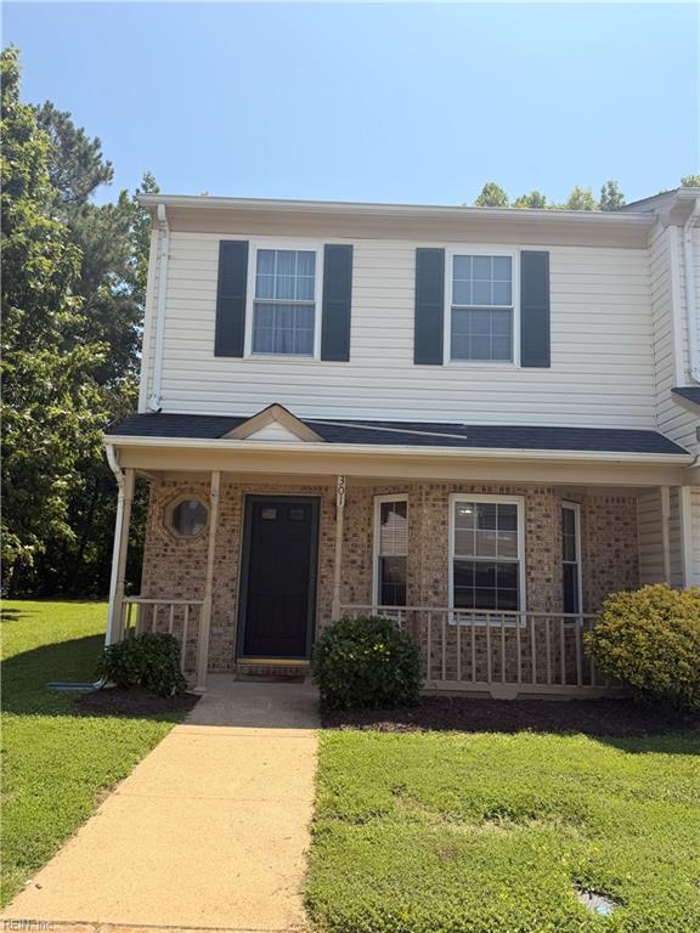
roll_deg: -2.2
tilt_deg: +8.9
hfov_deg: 56.8
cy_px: 466
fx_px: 647
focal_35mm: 24
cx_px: 350
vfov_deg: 71.6
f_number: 1.78
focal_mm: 6.76
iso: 80
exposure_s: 1/3953
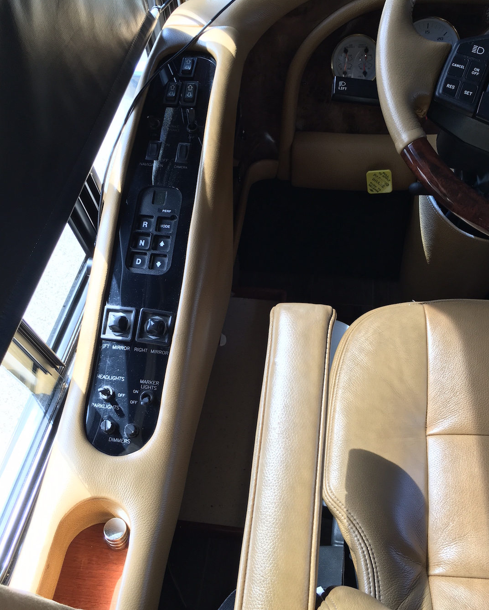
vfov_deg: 57.1
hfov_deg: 47.1
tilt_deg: -51.8
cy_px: 328
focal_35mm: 31
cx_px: 247
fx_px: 561
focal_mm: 4.15
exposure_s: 1/60
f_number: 2.2
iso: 32
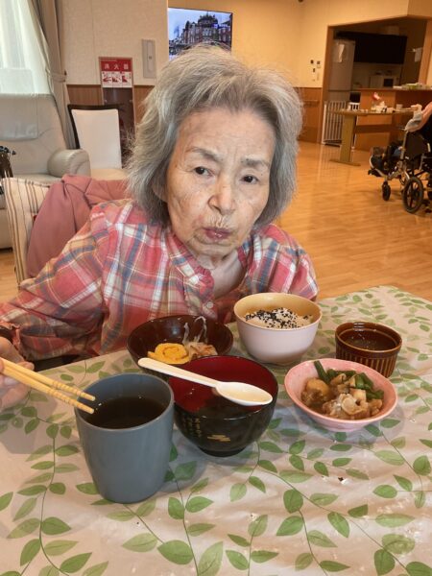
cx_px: 216
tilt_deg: -22.1
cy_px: 288
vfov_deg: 61.7
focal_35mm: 29
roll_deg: -0.8
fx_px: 483
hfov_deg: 48.2
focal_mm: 3
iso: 50
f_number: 1.8
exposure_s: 1/60
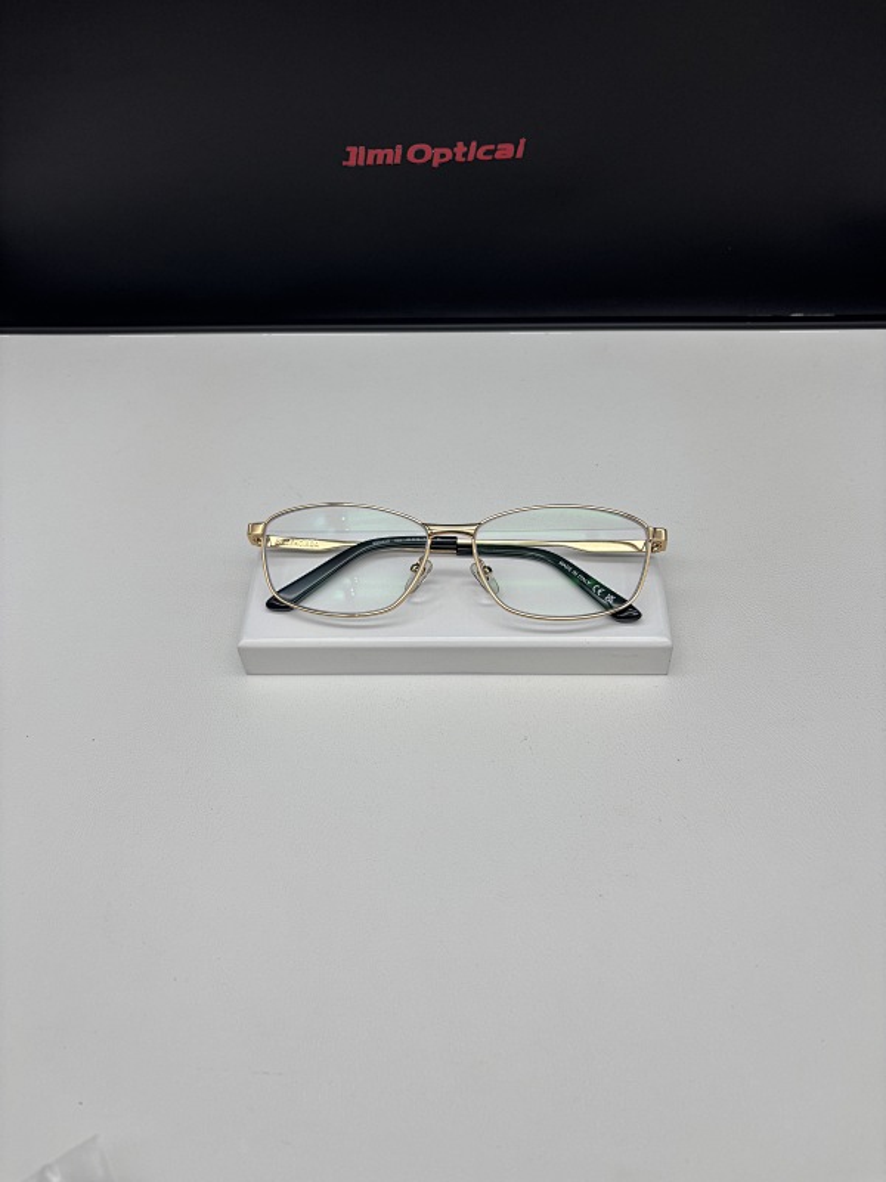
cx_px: 443
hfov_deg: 53.1
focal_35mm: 26
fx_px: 887
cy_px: 591
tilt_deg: -50.4
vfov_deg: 67.3
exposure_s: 1/155
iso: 40
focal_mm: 5.96
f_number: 1.6
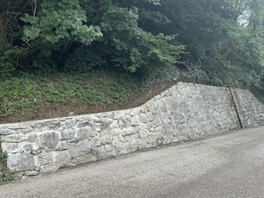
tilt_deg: -2.3
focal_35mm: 31
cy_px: 116
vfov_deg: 45.3
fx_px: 236
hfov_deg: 58.3
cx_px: 140
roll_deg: +4.3
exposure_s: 1/484
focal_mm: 5.7
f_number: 1.5
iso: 50
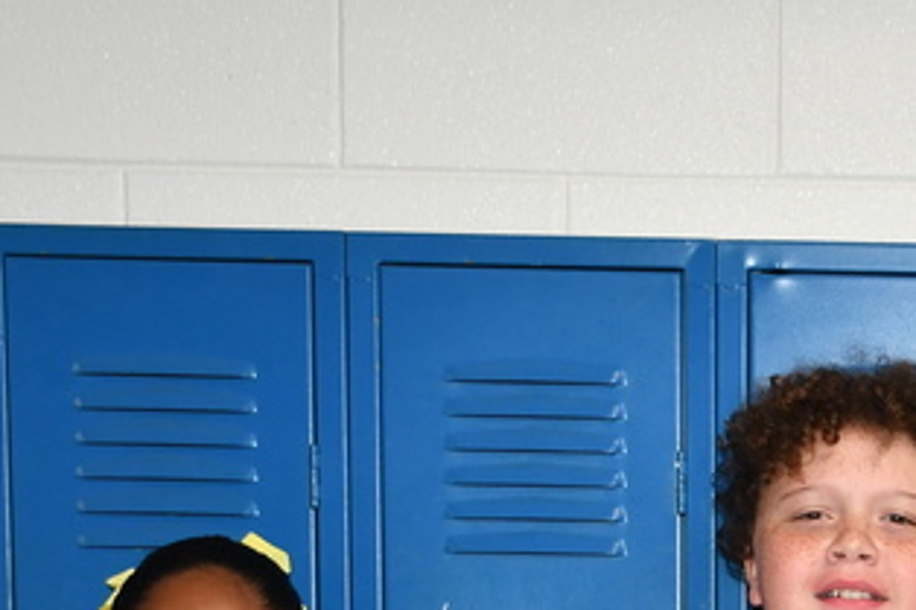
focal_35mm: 111
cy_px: 944
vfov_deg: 11.7
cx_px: 1301
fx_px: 2823
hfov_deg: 17.0
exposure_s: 1/60
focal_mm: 23
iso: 640
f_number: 3.8
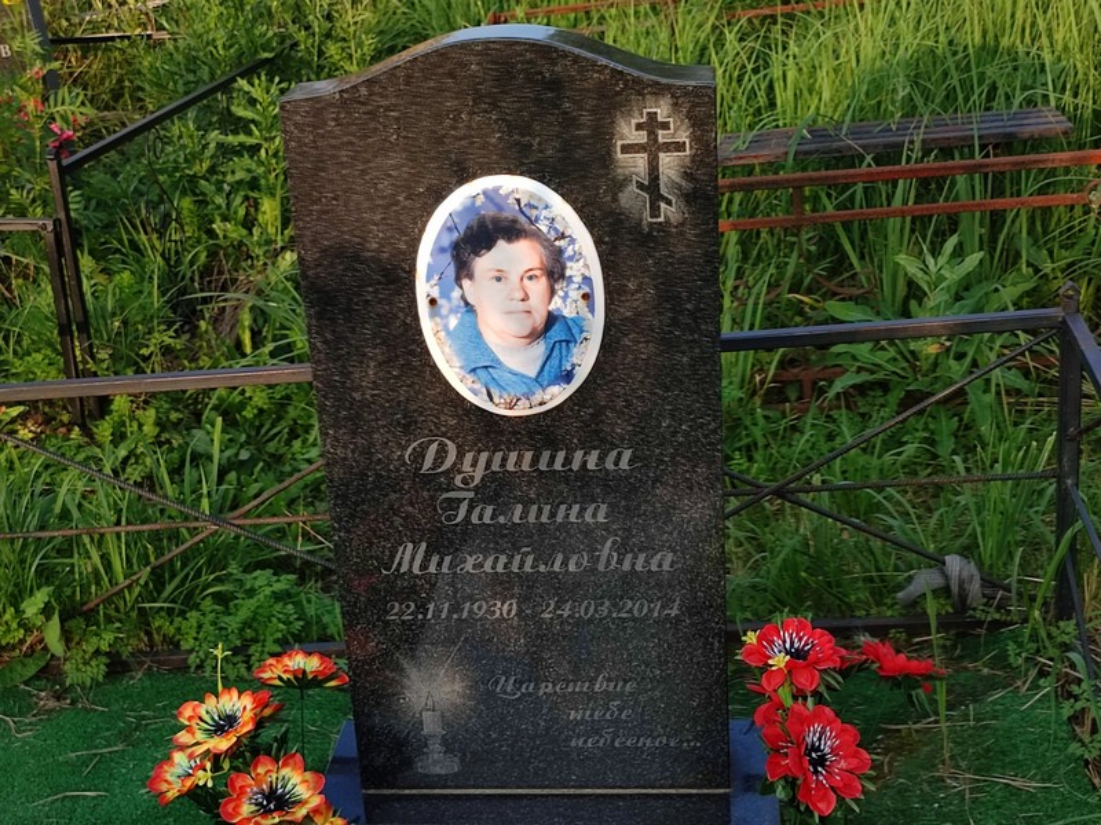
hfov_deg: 69.4
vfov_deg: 54.9
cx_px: 550
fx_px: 795
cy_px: 412
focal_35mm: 25
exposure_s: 1/185
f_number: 1.9
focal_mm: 6.04
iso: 50
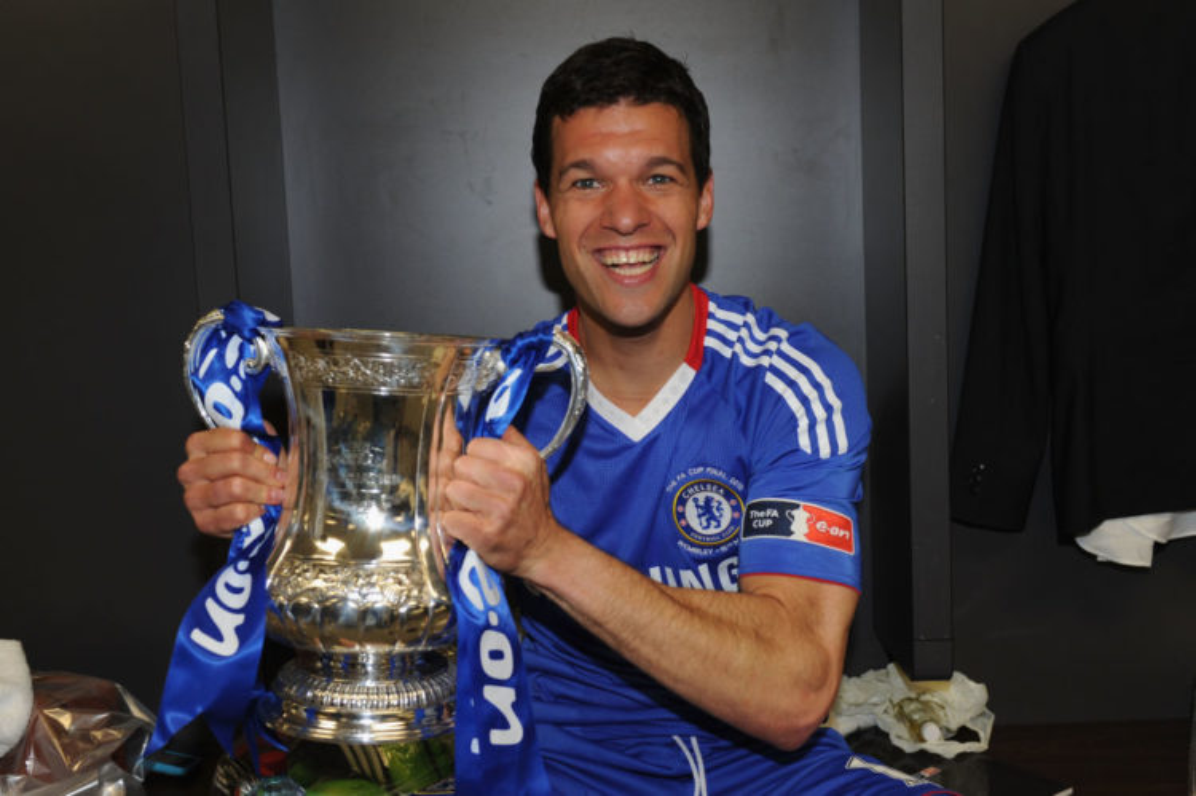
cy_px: 398
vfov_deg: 38.8
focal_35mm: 34
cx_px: 598
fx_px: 1129
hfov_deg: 55.8
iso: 640
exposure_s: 1/200
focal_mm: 34
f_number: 4
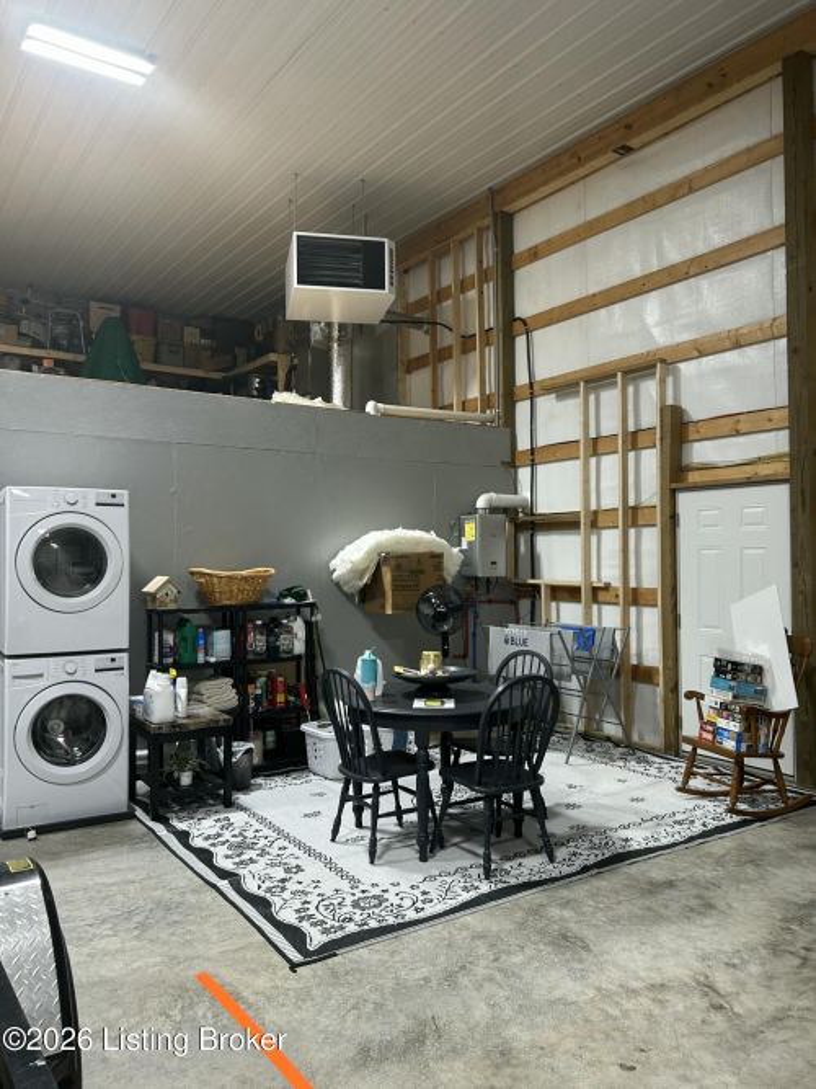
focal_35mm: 26
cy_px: 544
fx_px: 817
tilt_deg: +2.3
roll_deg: -0.2
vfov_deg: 67.3
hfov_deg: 53.0
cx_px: 408
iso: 64
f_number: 1.5
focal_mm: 5.7
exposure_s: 1/60
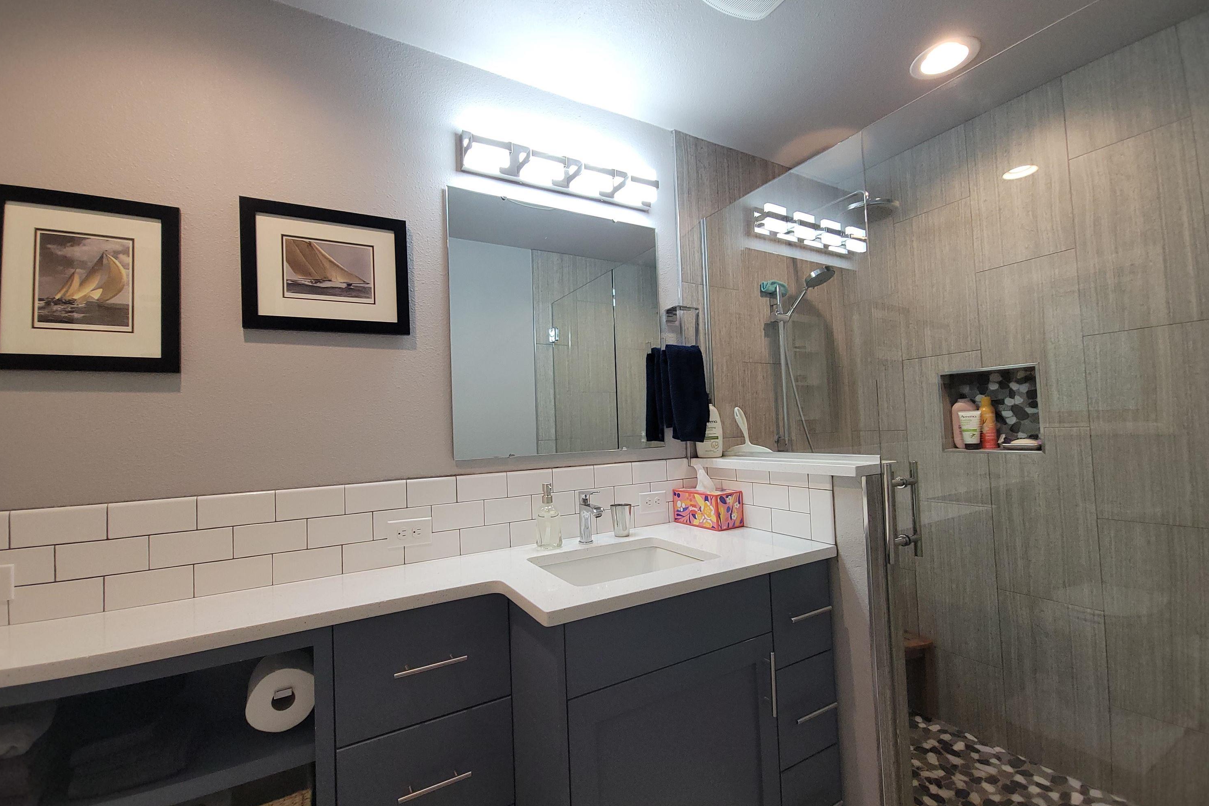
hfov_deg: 104.3
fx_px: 470
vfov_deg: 81.2
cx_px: 609
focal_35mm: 14
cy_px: 390
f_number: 2.2
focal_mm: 2.2
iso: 125
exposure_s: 1/60
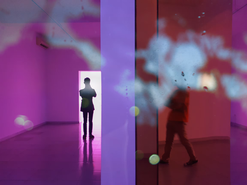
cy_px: 92
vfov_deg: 51.4
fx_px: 193
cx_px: 124
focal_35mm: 27
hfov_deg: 65.3
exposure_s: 1/17
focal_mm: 3.6
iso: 320
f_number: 1.9
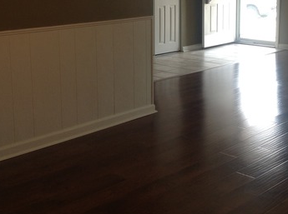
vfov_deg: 22.3
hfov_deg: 29.8
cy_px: 59
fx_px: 539
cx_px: 178
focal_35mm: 65
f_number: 2.4
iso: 64
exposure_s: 1/60
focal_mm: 4.28
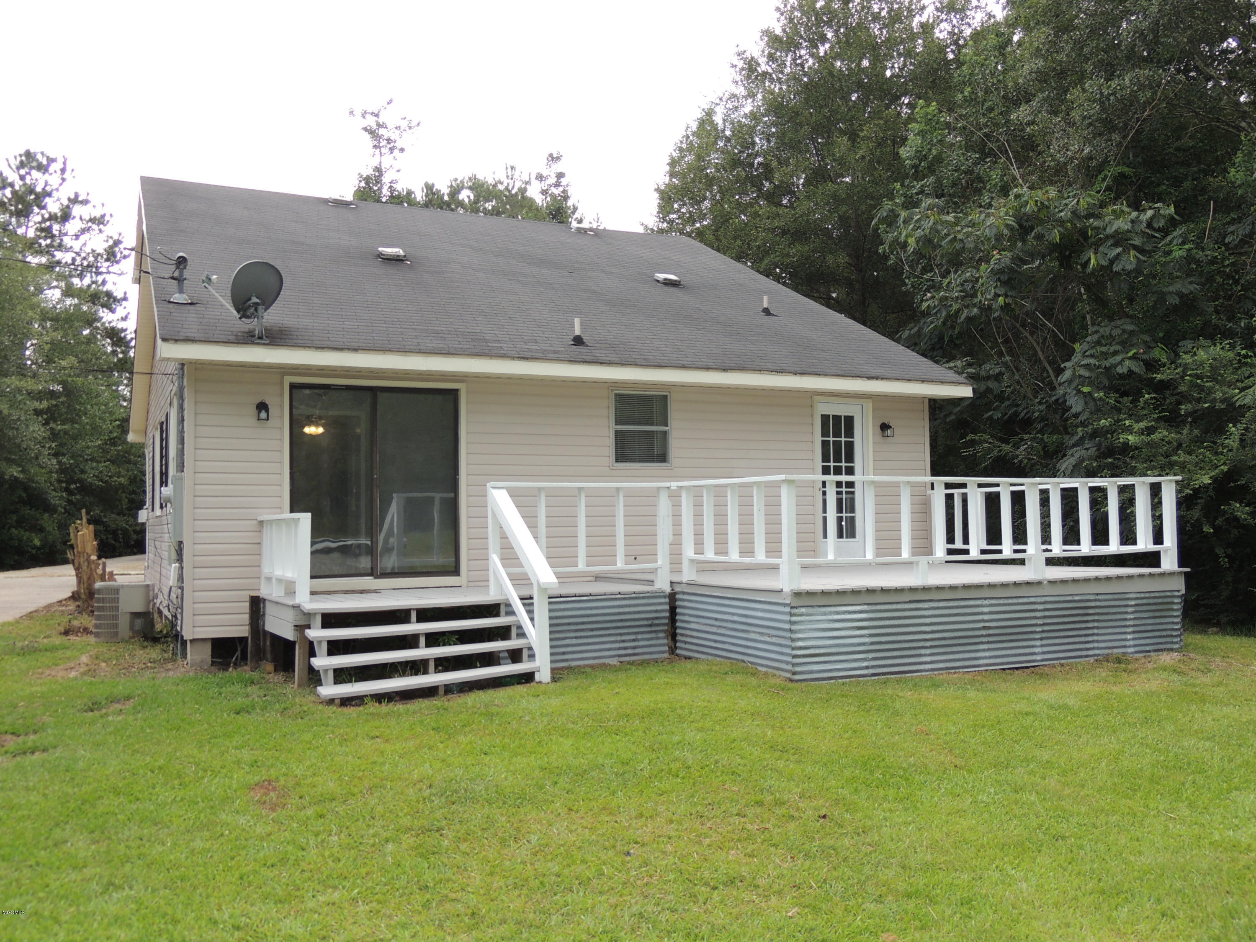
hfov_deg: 60.0
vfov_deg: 46.8
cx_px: 628
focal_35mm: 30
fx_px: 1089
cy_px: 471
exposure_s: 1/200
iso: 100
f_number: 3.1
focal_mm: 5.3
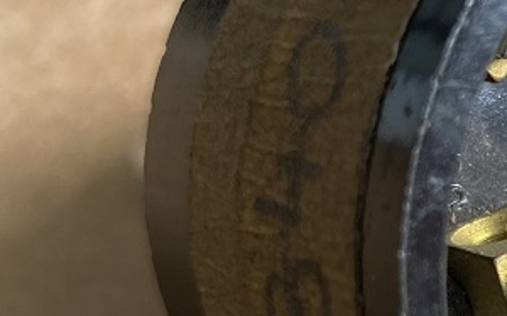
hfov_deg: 17.0
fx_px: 1477
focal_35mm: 107
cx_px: 830
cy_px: 309
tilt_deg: -49.1
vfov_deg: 12.1
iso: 64
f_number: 1.8
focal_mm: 4.25
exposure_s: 1/122
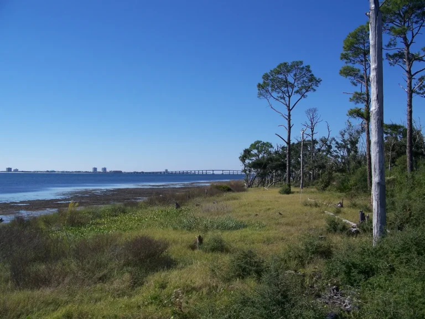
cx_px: 212
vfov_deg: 38.7
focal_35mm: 37
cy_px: 160
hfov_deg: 50.1
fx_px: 454
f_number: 4
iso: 64
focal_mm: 7.8
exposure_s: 1/800
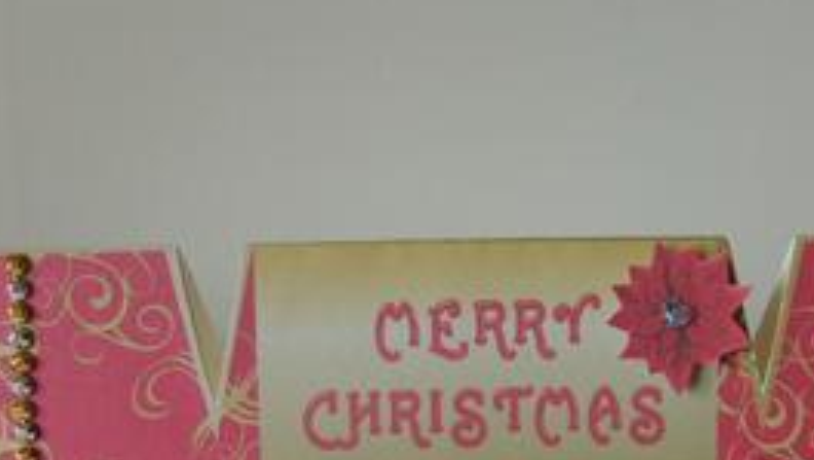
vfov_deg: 17.9
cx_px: 521
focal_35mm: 65
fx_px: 1404
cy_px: 503
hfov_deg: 32.1
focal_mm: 5.8
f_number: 2.8
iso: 50
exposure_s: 1/45
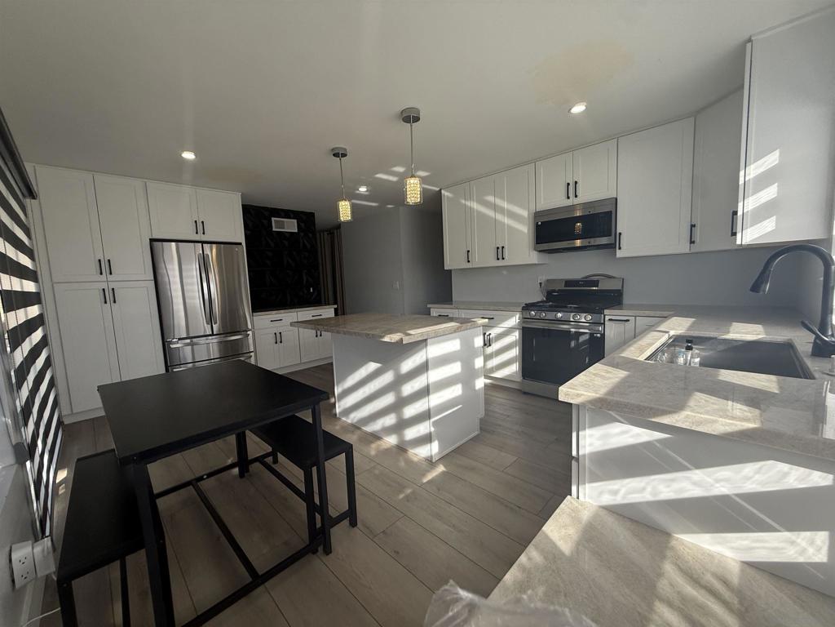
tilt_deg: -5.8
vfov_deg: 85.7
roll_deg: +2.6
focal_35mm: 14
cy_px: 314
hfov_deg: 102.1
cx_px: 418
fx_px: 338
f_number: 2.2
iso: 64
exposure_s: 1/268
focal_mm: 2.22
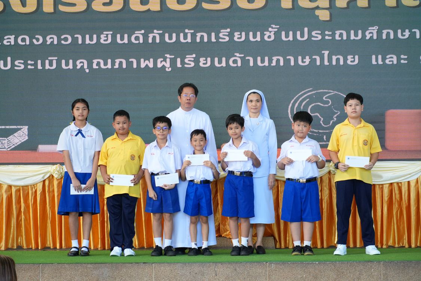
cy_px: 140
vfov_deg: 11.6
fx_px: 1386
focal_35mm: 118
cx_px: 210
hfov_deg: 17.3
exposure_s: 1/125
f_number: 5.6
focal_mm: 79
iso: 1250
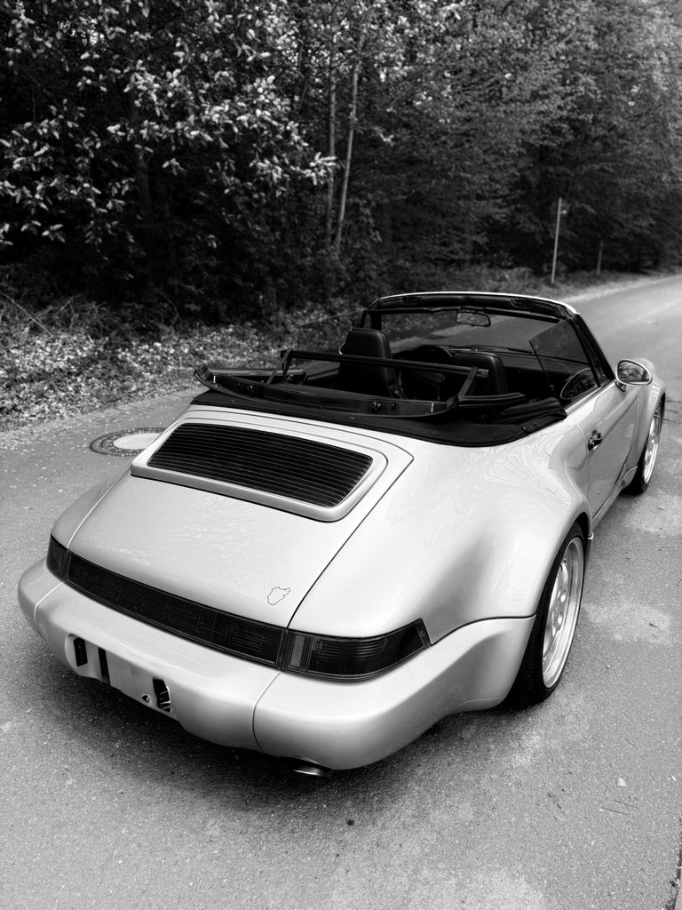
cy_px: 455
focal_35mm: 24
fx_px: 630
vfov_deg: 71.6
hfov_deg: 56.8
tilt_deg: -21.4
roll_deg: +1.3
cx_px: 341
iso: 80
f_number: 1.78
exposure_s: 1/1553
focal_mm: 6.76
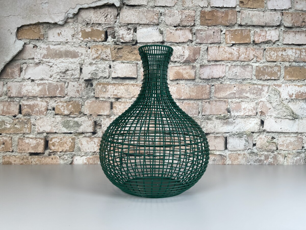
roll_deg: -0.7
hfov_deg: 67.3
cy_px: 115
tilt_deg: -1.7
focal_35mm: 26
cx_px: 153
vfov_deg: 53.1
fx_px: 230
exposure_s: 1/179
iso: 32
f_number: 1.6
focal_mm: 5.1
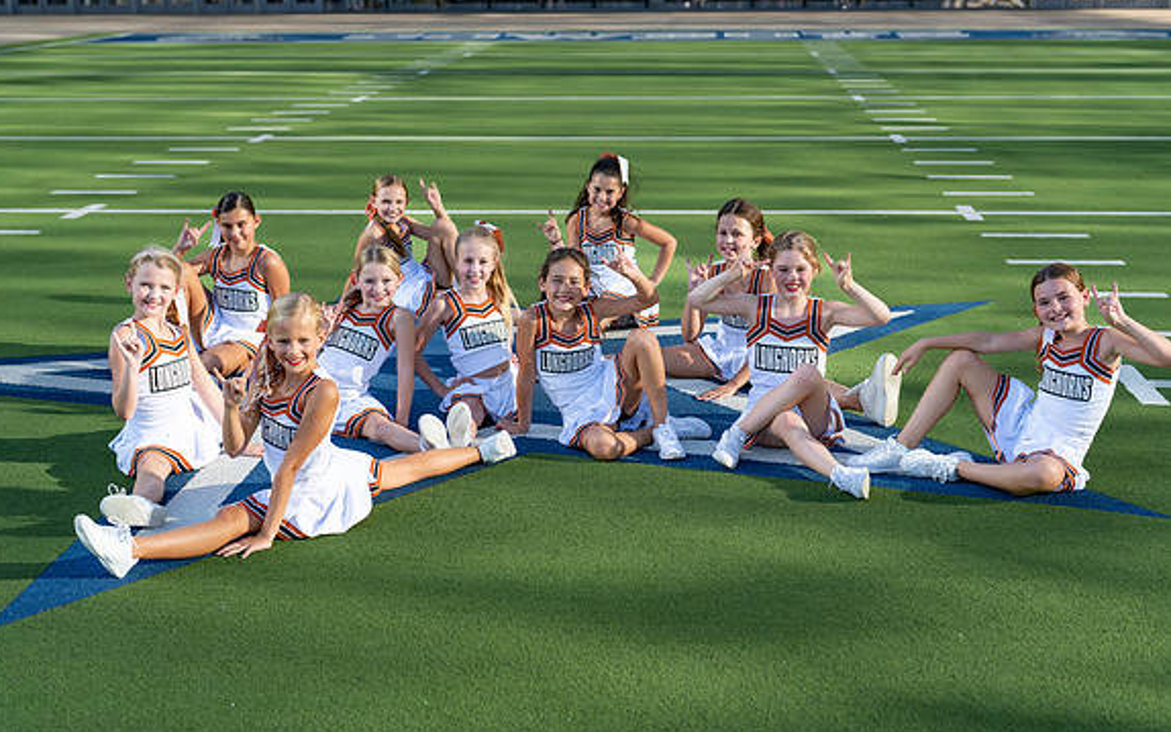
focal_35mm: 56
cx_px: 581
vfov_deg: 23.1
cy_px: 332
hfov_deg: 36.3
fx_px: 1788
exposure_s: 1/1250
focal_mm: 50
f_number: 2.8
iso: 160
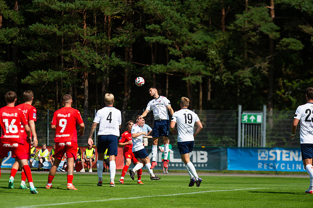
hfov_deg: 10.3
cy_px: 104
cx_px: 156
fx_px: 1738
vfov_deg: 6.9
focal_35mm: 200
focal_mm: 200
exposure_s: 1/1600
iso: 100
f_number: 4
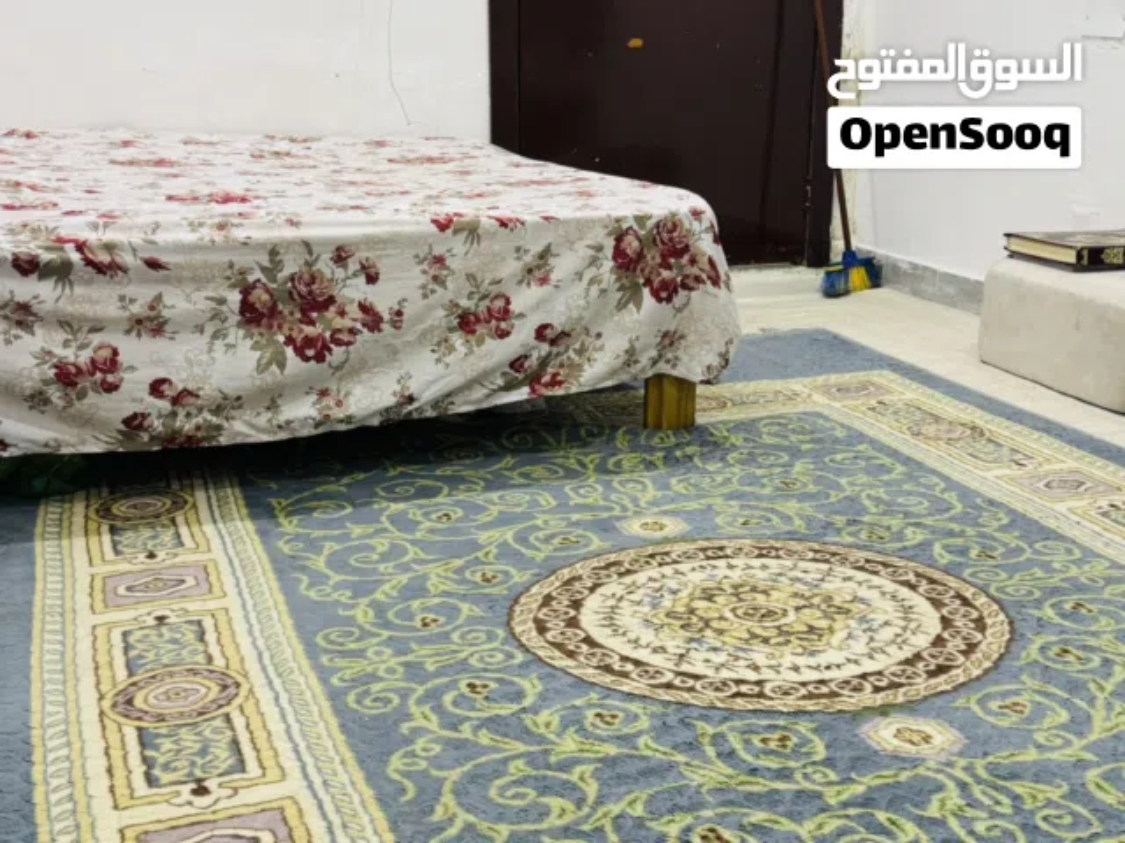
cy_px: 422
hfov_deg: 71.6
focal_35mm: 24
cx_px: 562
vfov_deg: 56.8
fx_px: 780
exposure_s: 1/100
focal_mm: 6.76
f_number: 1.78
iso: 160
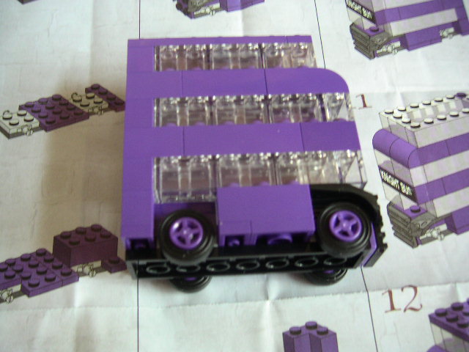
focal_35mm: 38
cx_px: 234
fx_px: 515
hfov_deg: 49.0
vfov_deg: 37.7
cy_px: 176
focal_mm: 6
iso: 100
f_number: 2.8
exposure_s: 1/10
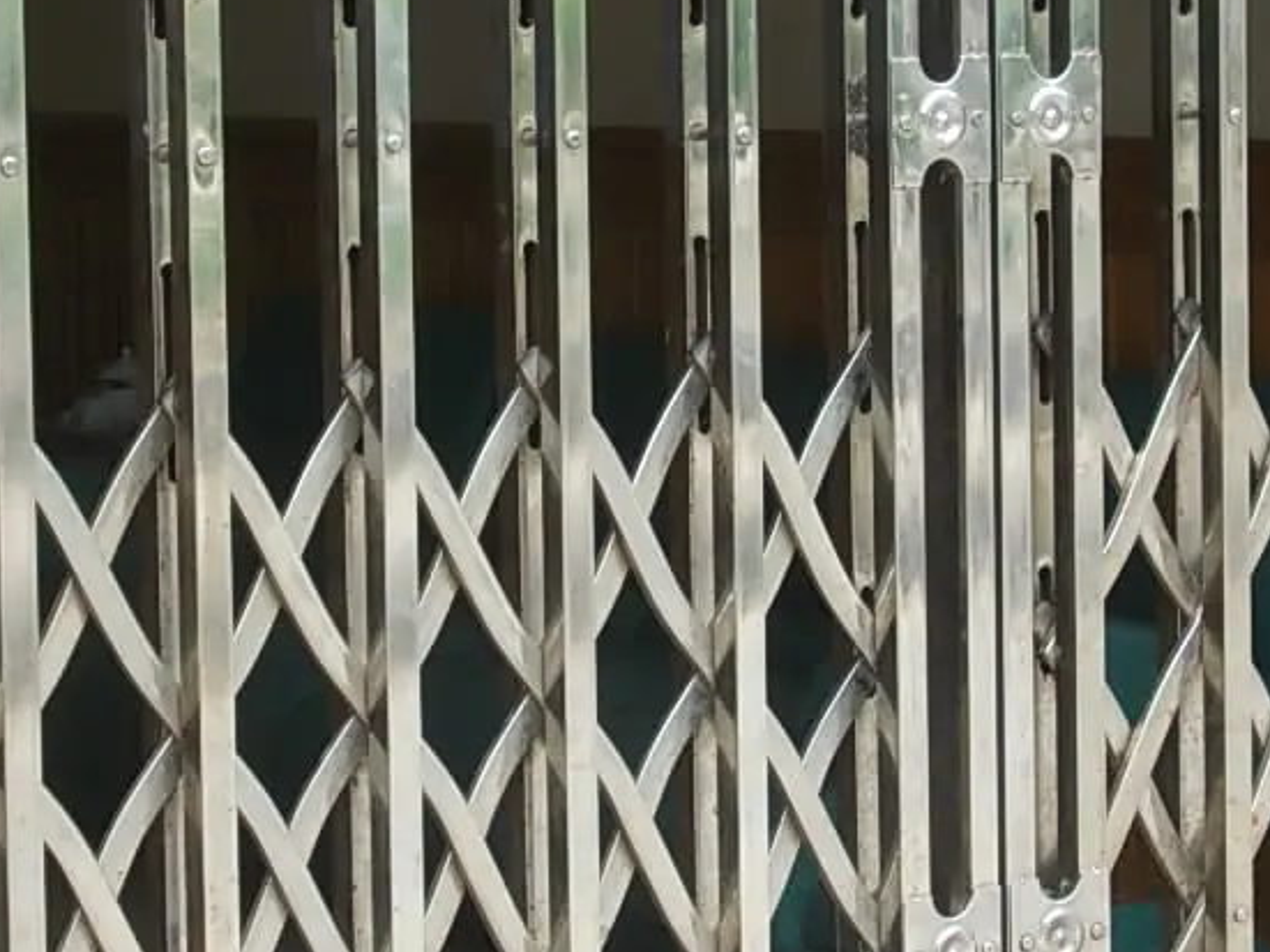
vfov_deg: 11.2
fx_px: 4842
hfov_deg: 14.9
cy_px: 387
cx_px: 579
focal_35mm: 132
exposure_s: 1/160
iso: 80
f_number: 4.3
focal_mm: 10
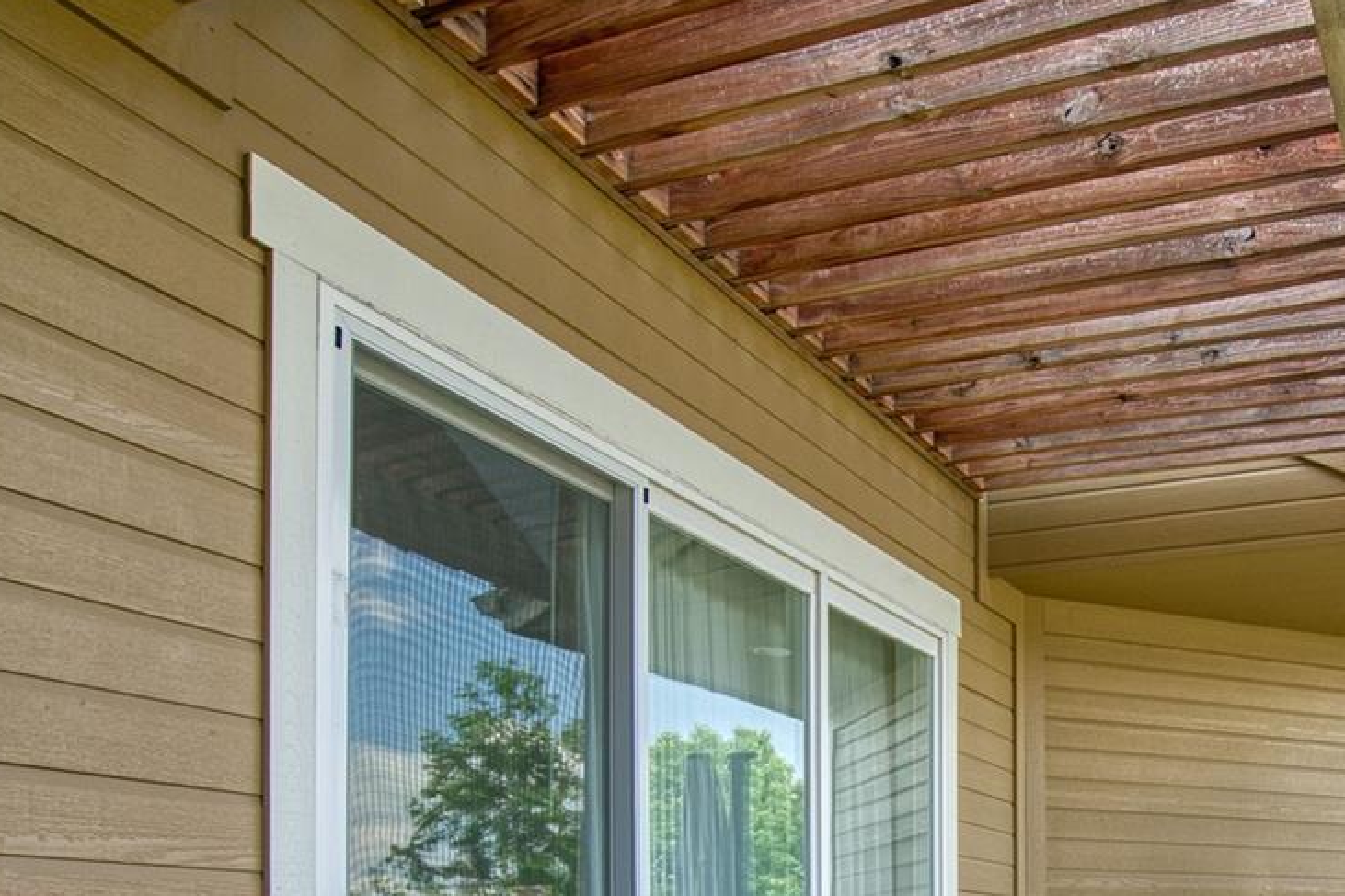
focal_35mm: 35
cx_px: 1065
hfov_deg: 51.3
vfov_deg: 33.4
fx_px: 1307
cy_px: 964
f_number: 4
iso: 500
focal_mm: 16
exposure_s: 1/640
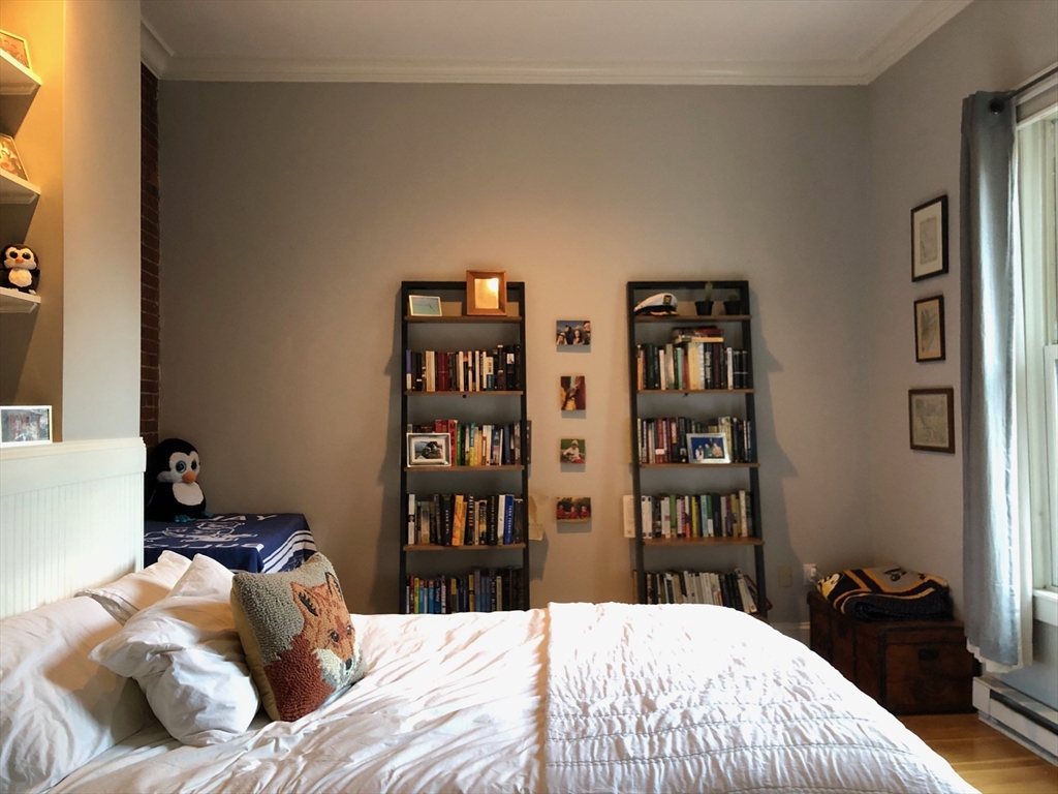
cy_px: 397
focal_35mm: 28
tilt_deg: +1.1
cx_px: 529
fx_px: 856
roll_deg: +0.9
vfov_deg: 49.7
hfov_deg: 63.4
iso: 80
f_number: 1.8
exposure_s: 1/15
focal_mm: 4
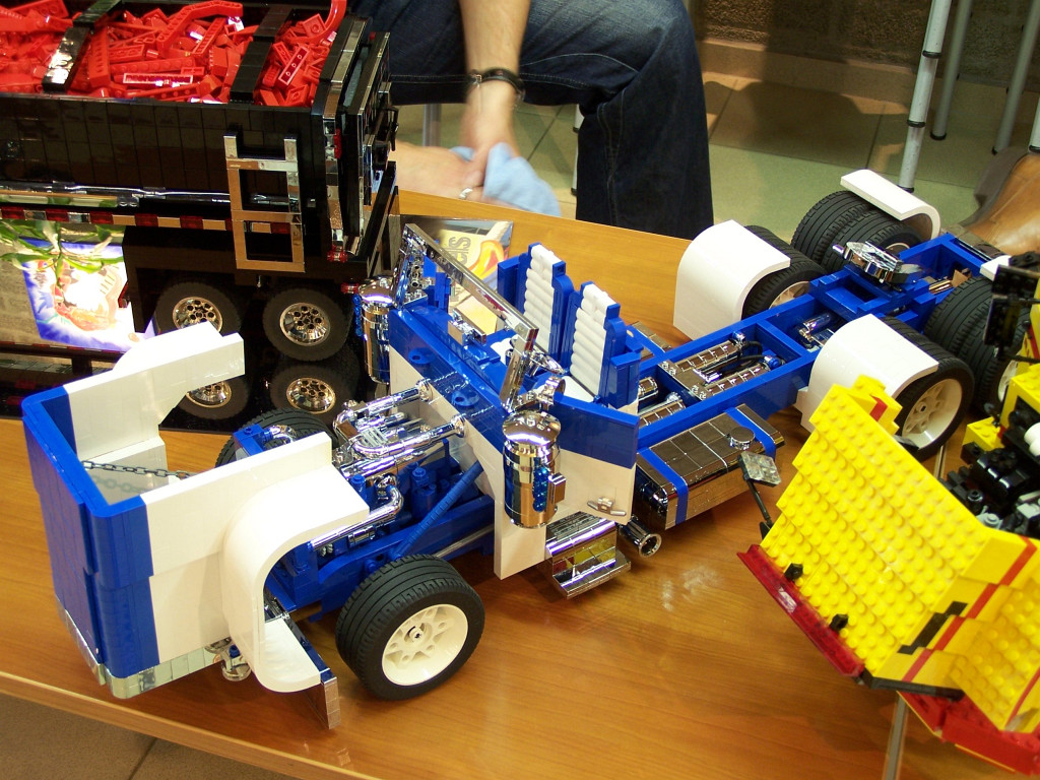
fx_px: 1682
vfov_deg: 26.1
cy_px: 390
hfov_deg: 34.3
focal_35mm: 56
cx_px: 520
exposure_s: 1/3
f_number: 3.1
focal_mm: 9.3
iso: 80
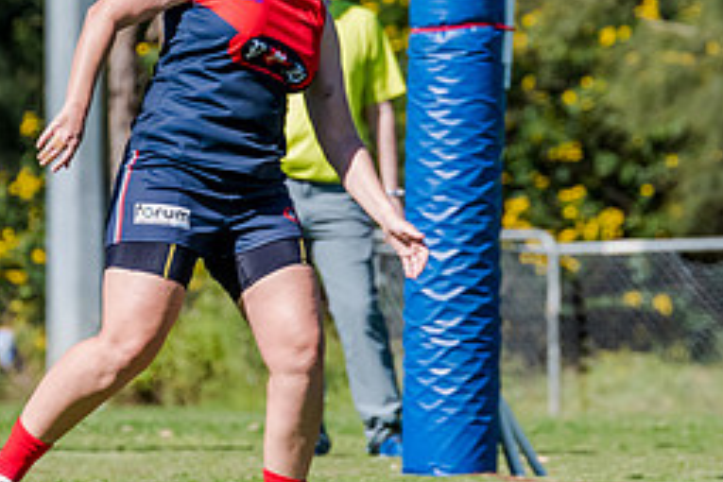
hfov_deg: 2.3
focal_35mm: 880
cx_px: 306
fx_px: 17672
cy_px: -10
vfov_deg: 1.6
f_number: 8
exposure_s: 1/1600
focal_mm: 360
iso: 800
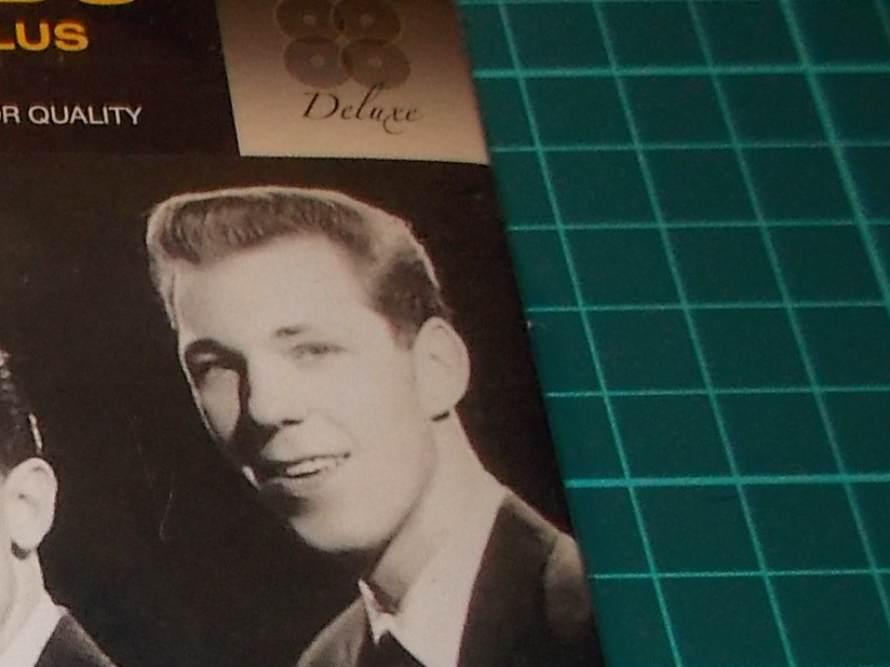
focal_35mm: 80
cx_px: -329
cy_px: 691
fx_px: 2057
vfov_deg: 17.9
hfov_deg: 21.6
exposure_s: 1/30
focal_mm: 4.1
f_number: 3.3
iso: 200
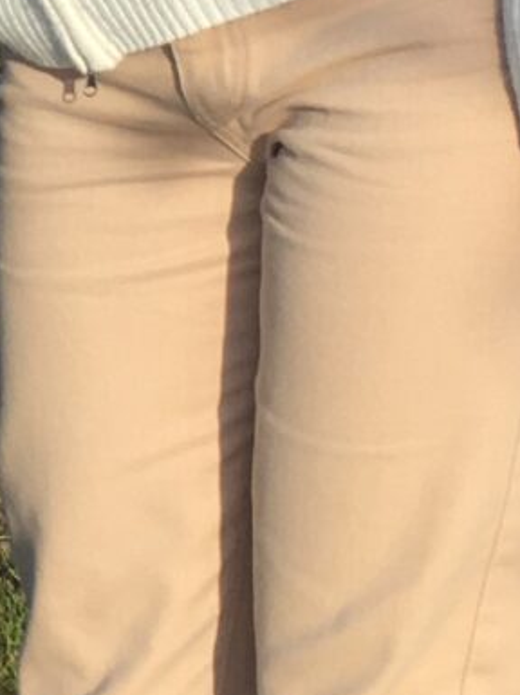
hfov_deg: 7.4
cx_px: -477
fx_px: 3872
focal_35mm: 193
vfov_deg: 10.0
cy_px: -260
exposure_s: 1/769
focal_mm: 4.15
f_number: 2.2
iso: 25
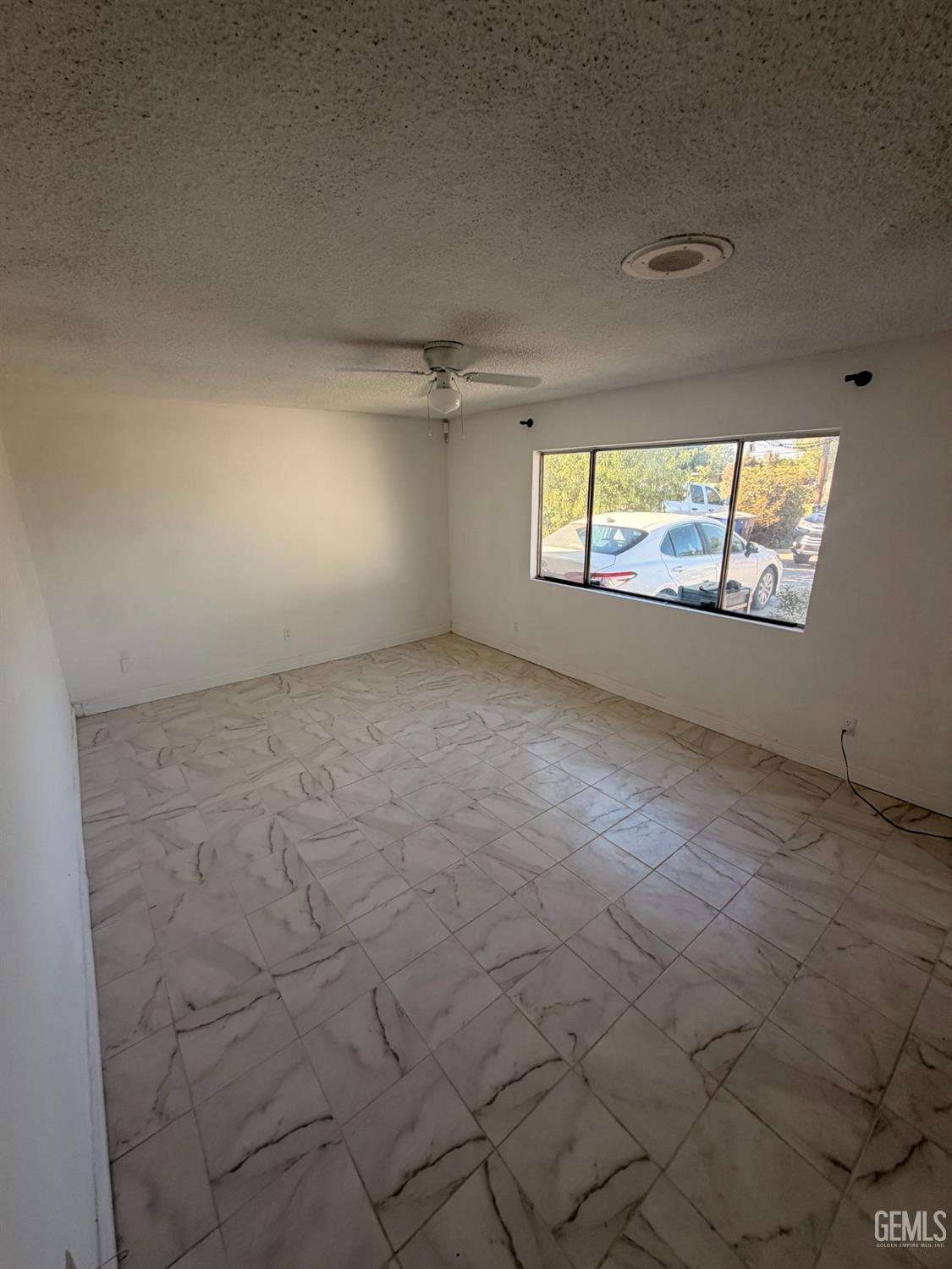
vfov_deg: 102.0
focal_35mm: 14
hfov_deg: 85.7
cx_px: 476
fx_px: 513
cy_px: 634
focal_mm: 2.22
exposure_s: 1/121
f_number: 2.2
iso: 64
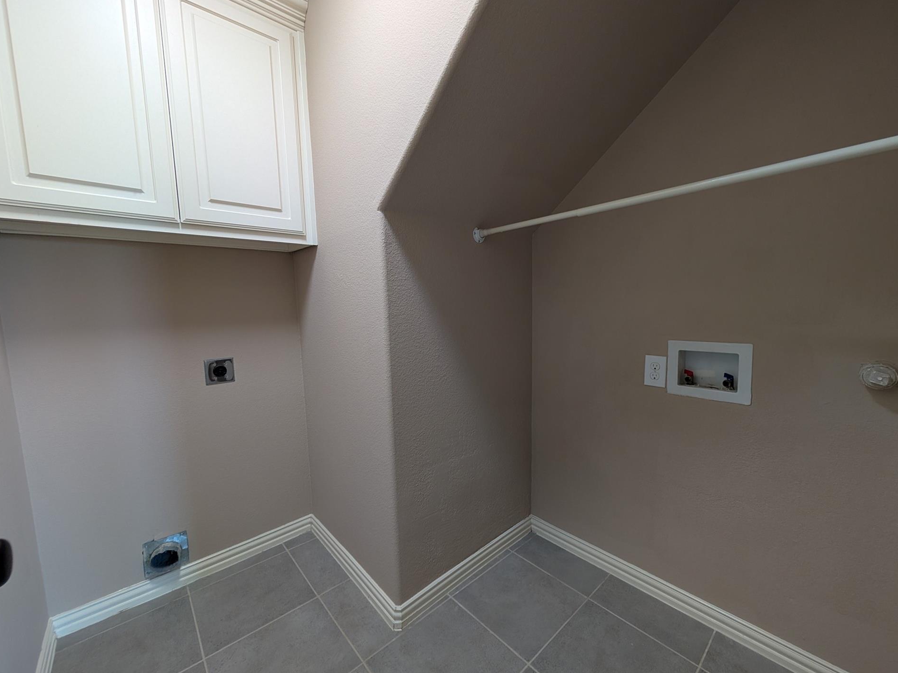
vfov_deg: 89.9
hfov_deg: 106.1
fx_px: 337
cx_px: 466
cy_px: 340
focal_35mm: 13
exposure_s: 1/24
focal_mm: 2.02
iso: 75
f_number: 1.7
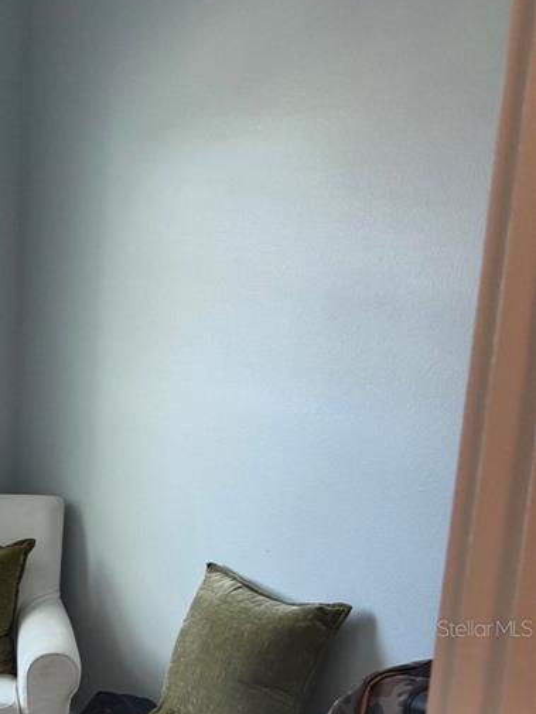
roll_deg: +0.4
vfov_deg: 32.3
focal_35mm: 57
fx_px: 1176
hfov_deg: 23.6
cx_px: -99
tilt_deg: -13.9
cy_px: 628
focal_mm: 6.76
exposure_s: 1/120
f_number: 1.78
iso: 160
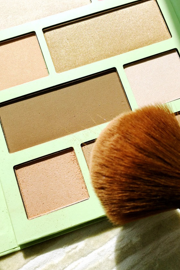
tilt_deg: -79.0
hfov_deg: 42.3
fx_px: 232
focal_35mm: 31
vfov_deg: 60.3
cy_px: 132
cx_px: 94
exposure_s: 1/1603
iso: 25
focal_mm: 4.15
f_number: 2.2
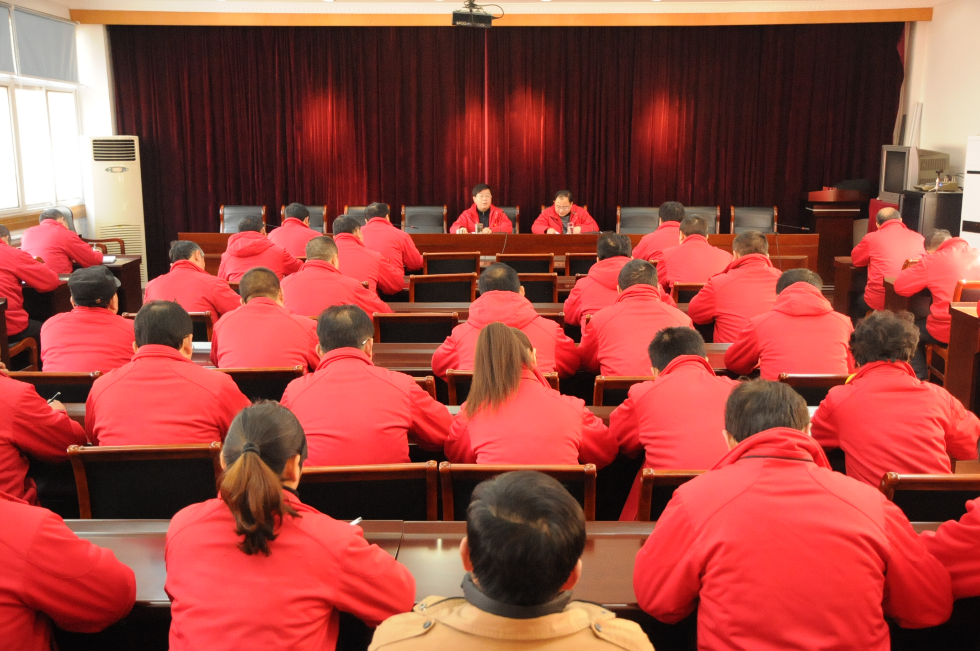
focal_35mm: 38
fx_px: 1020
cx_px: 490
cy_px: 326
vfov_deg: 35.4
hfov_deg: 51.3
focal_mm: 25
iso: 2500
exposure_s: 1/60
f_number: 4
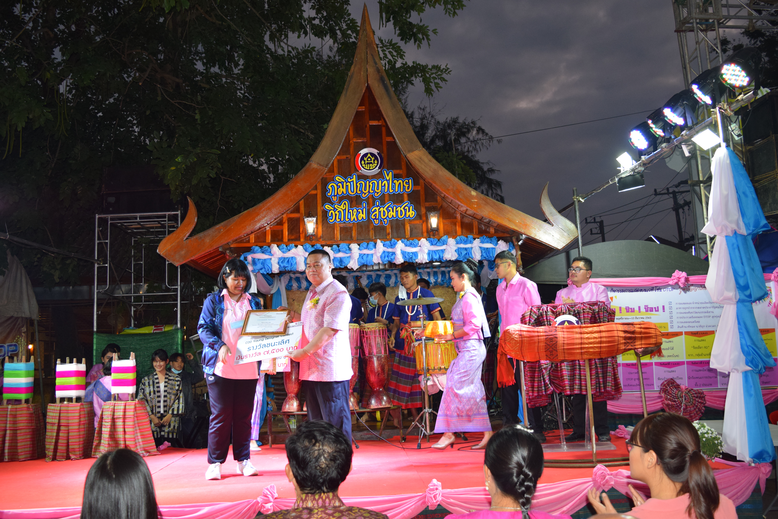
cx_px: 389
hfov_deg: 57.2
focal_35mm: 33
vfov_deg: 40.0
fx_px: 713
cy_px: 260
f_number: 5
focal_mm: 22
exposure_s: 1/100
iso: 800
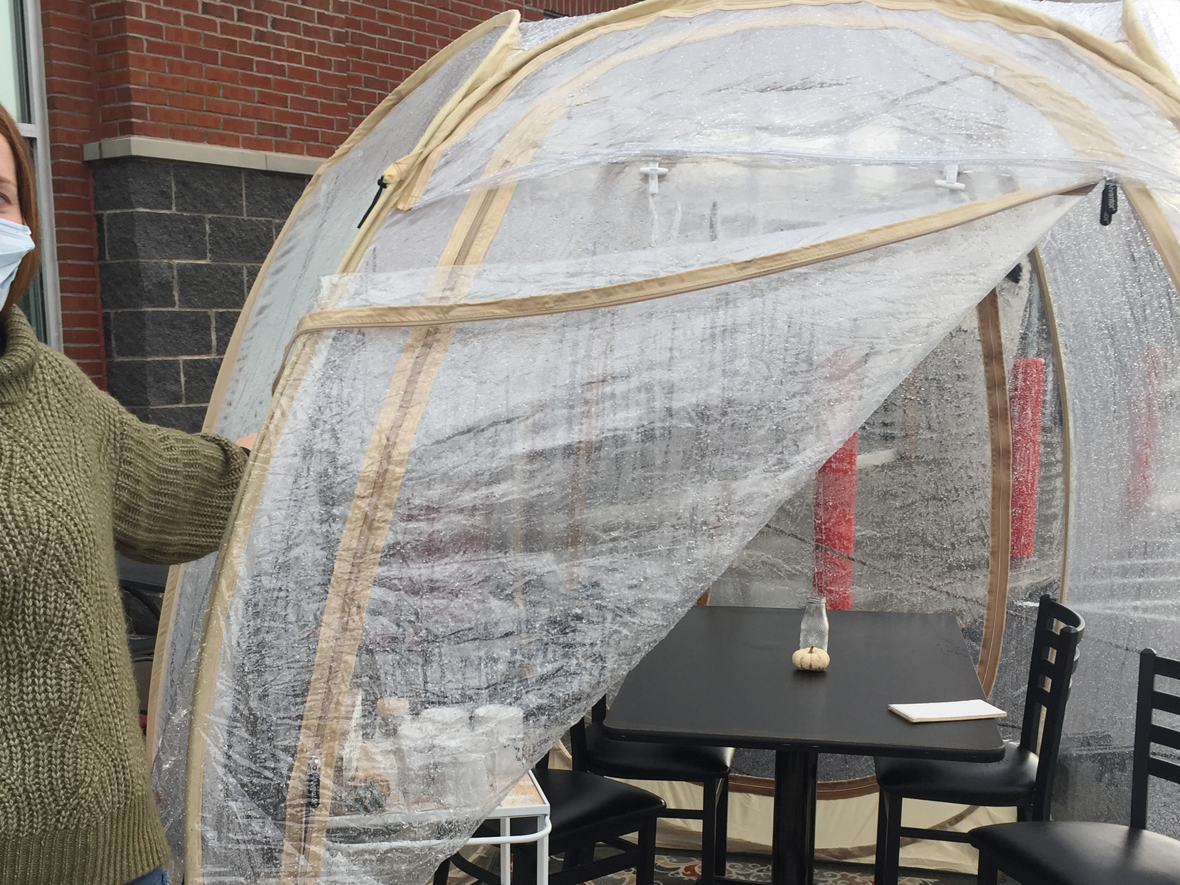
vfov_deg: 33.9
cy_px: 625
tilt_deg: -12.0
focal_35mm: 42
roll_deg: -0.4
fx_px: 1432
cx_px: 510
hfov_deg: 44.7
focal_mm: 4.15
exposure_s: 1/186
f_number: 2.2
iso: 32
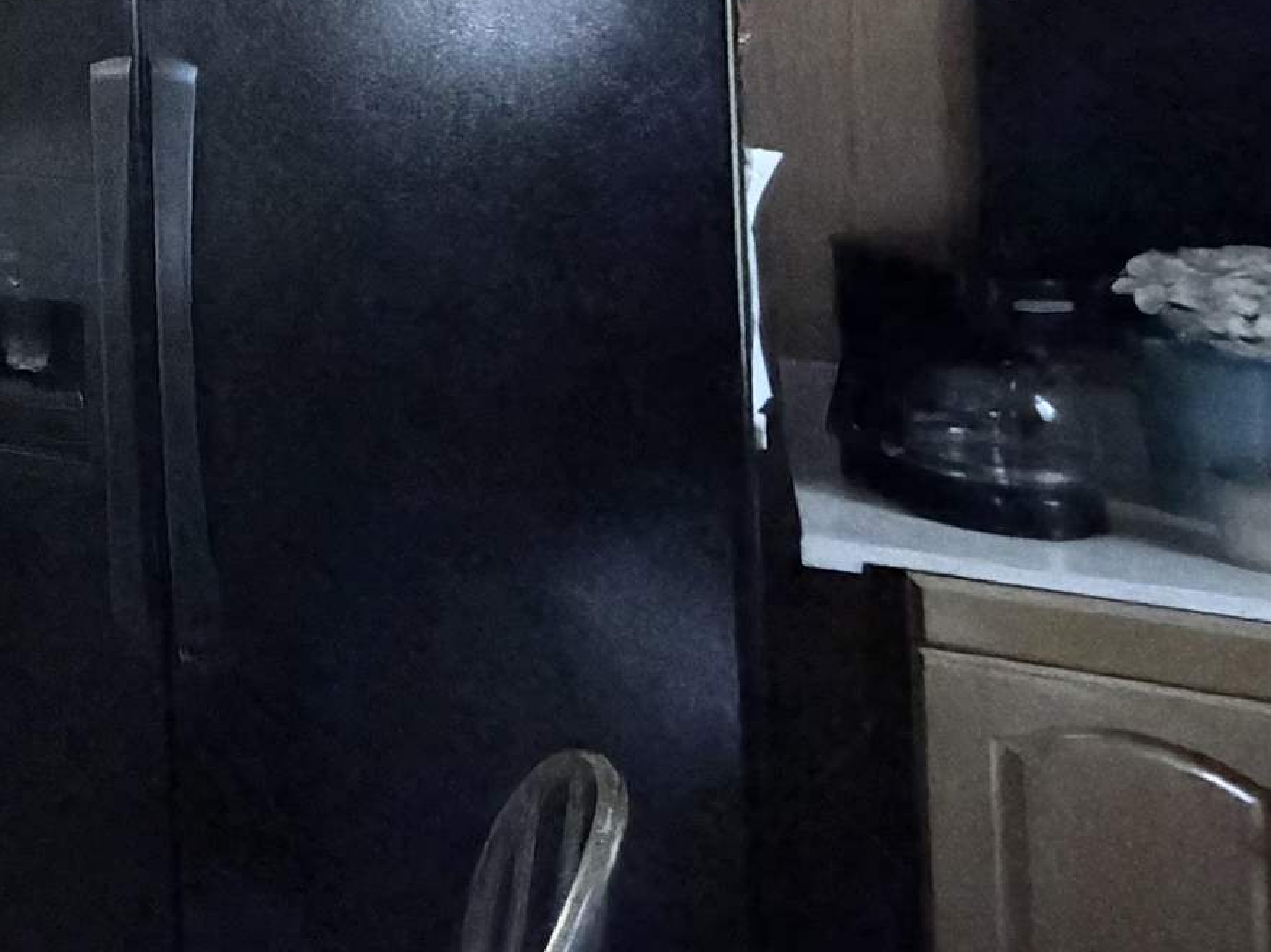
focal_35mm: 49
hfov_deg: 23.1
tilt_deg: +0.4
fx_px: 1799
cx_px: -951
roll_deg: +1.7
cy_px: -67
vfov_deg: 27.4
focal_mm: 2.22
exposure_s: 1/60
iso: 1250
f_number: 2.2
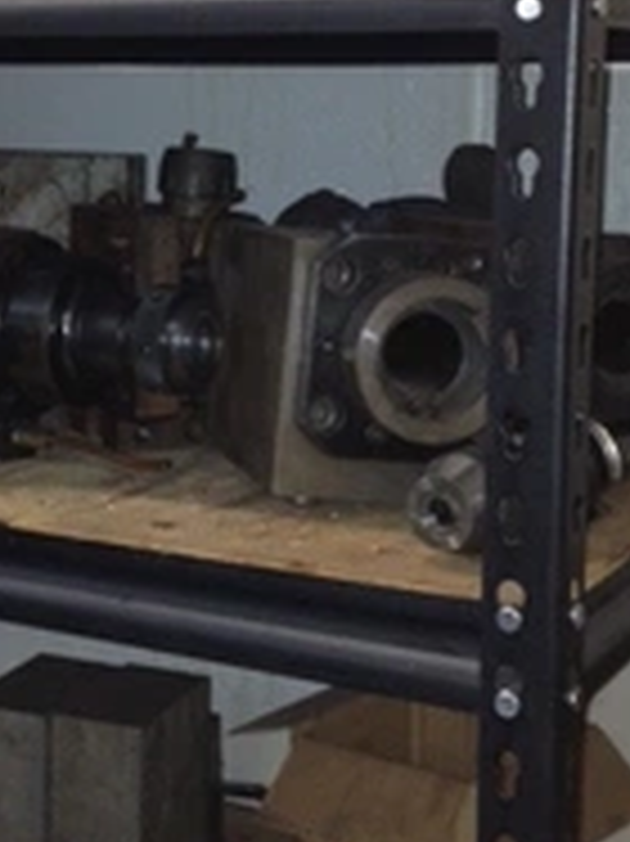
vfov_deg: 25.9
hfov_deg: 19.5
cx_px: 198
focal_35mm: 75
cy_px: 293
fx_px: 1822
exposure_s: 1/20
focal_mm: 4.28
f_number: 2.4
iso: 250
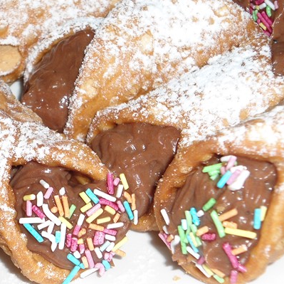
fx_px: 724
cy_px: 191
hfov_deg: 22.0
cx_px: 75
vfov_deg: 22.1
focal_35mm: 78
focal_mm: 7.9
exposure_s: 1/50
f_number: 3.5
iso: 80
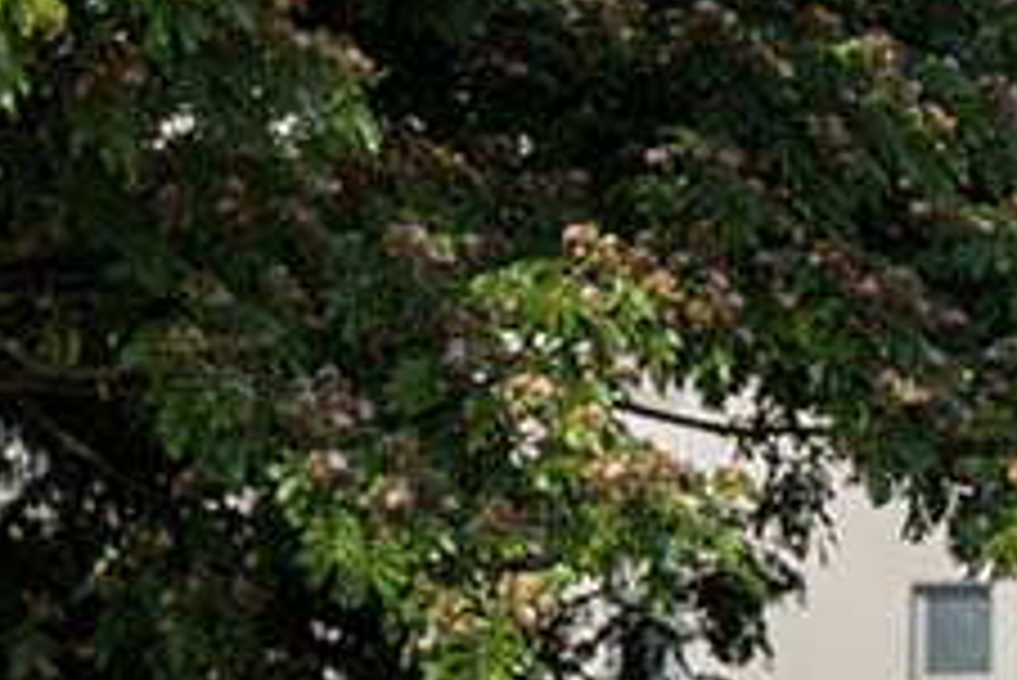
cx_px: -1058
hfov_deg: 4.7
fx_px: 12240
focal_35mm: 433
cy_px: 1229
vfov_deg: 3.2
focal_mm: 102
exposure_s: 1/5000
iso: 640
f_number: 4.5
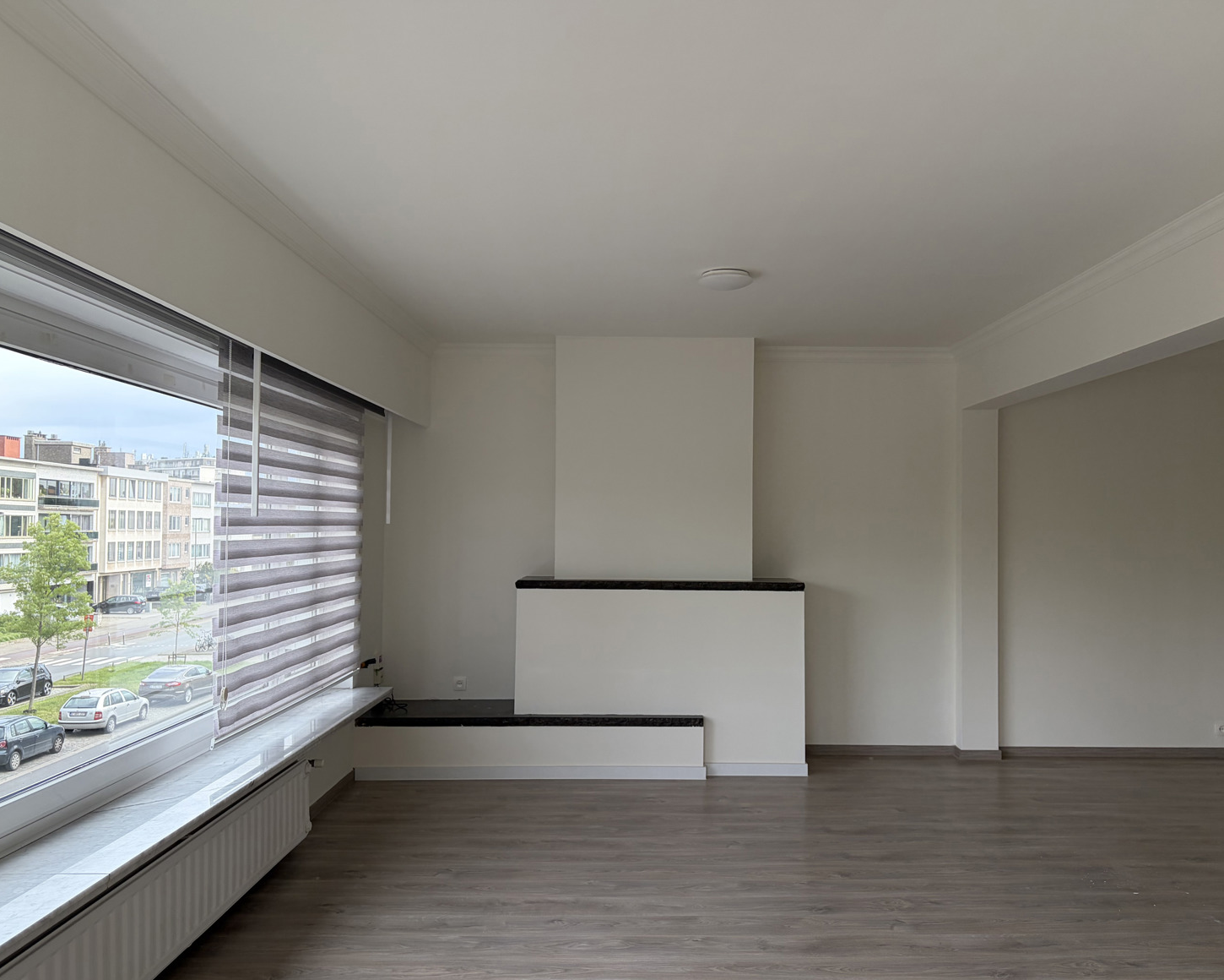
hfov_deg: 62.2
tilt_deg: +1.7
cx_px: 651
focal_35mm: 28
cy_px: 500
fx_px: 1014
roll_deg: -0.1
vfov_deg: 51.5
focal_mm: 5.96
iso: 50
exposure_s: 1/407
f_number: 1.6
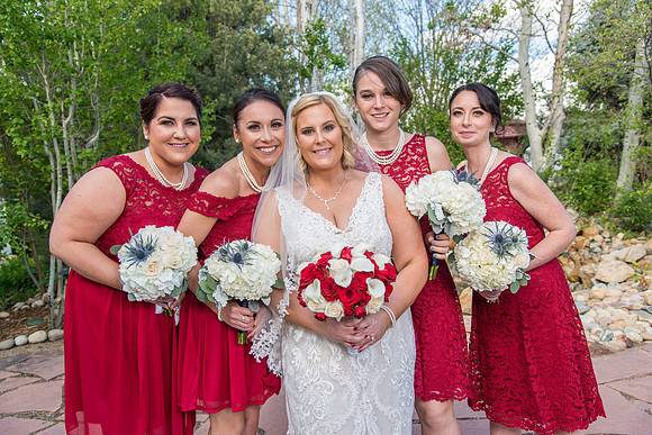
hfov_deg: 58.7
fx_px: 580
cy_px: 218
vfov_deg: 41.1
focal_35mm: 32
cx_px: 326
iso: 100
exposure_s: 1/160
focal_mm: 32
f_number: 5
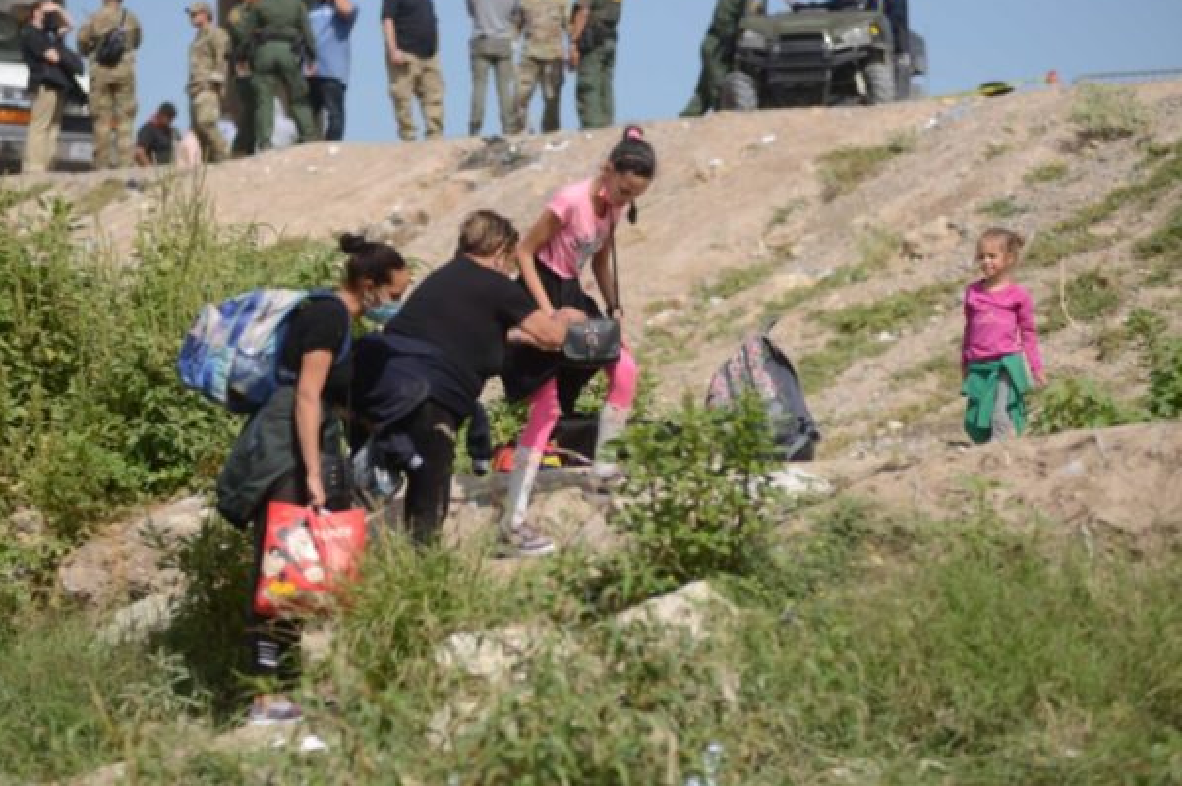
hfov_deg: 12.2
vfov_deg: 8.1
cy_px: 334
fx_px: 5546
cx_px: 549
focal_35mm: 169
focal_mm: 145
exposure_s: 1/5000
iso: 250
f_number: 3.5
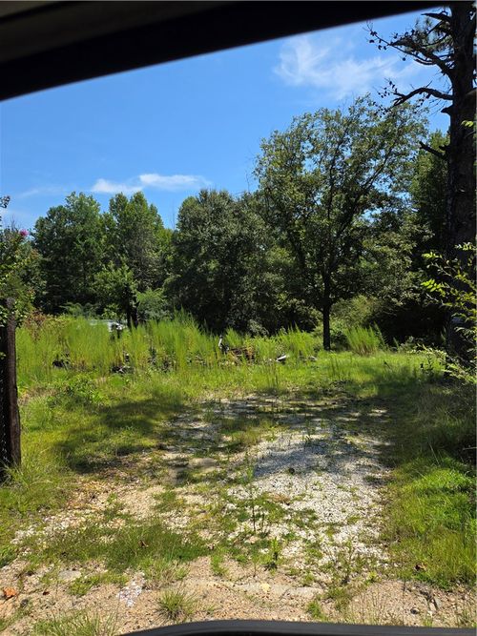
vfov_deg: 73.9
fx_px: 423
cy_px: 318
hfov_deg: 58.9
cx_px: 238
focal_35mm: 23
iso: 25
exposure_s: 1/1645
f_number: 1.8
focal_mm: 5.4
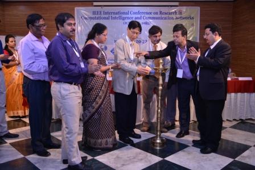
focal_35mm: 32
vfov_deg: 41.1
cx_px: 128
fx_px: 227
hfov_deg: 58.7
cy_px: 85
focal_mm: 32
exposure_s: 1/80
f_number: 4
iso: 1000
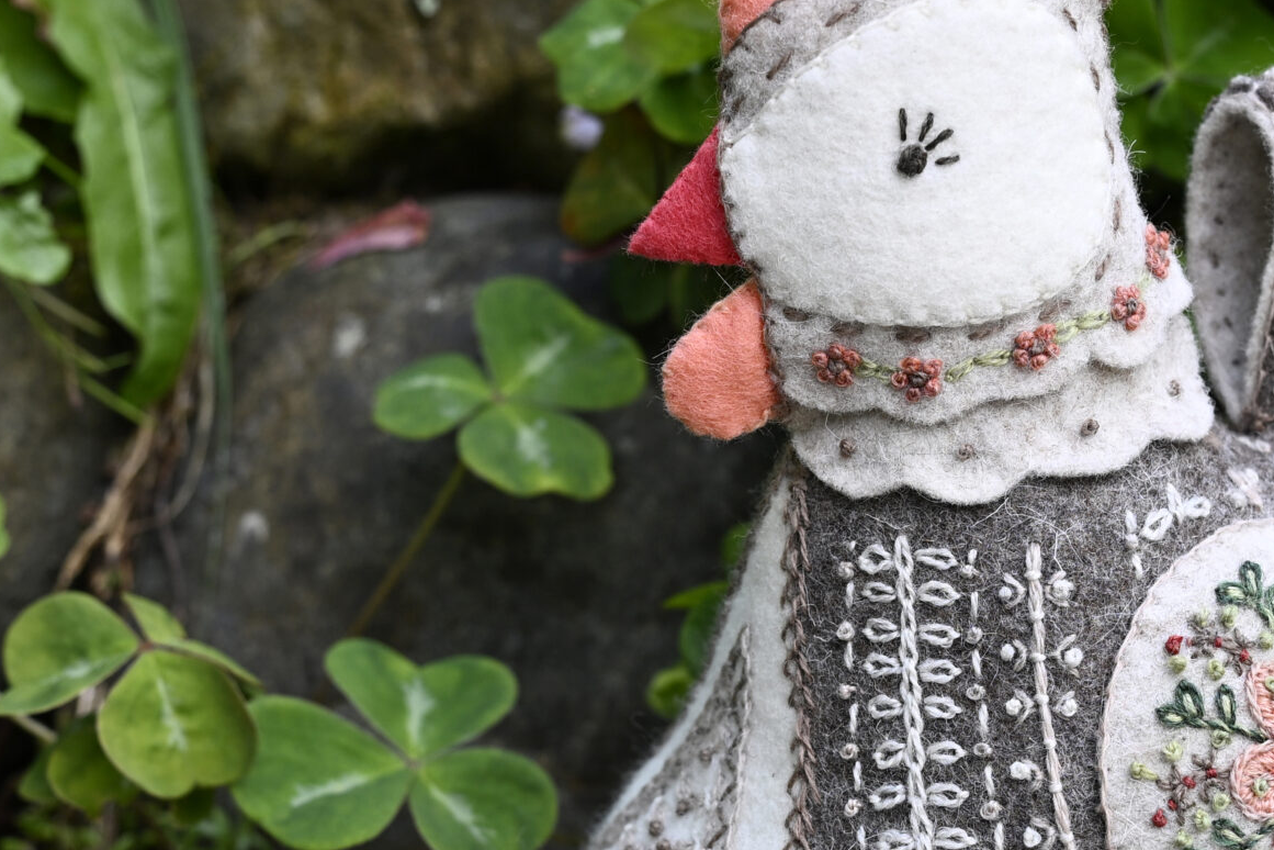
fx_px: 2654
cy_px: 575
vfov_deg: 18.1
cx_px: 1040
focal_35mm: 75
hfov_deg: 26.4
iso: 200
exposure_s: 1/250
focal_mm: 34
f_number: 4.5
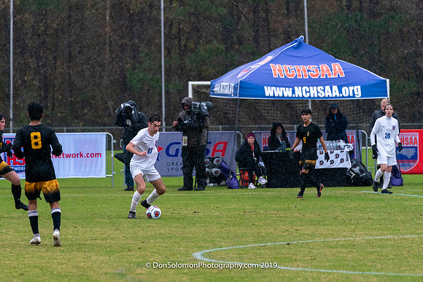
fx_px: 4186
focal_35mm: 356
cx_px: 158
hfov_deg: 5.8
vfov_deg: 3.9
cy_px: 170
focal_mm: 244
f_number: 5.6
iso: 3200
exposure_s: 1/1000
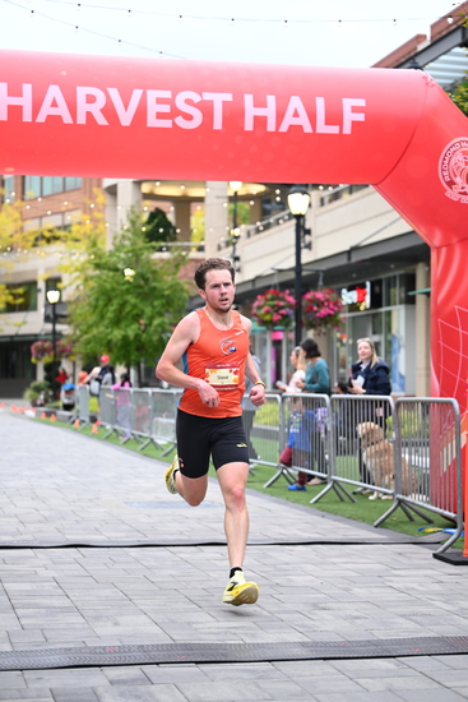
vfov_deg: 28.8
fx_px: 1364
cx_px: 234
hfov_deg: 19.5
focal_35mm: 70
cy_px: 351
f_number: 2.8
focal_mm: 70
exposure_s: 1/800
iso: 1600
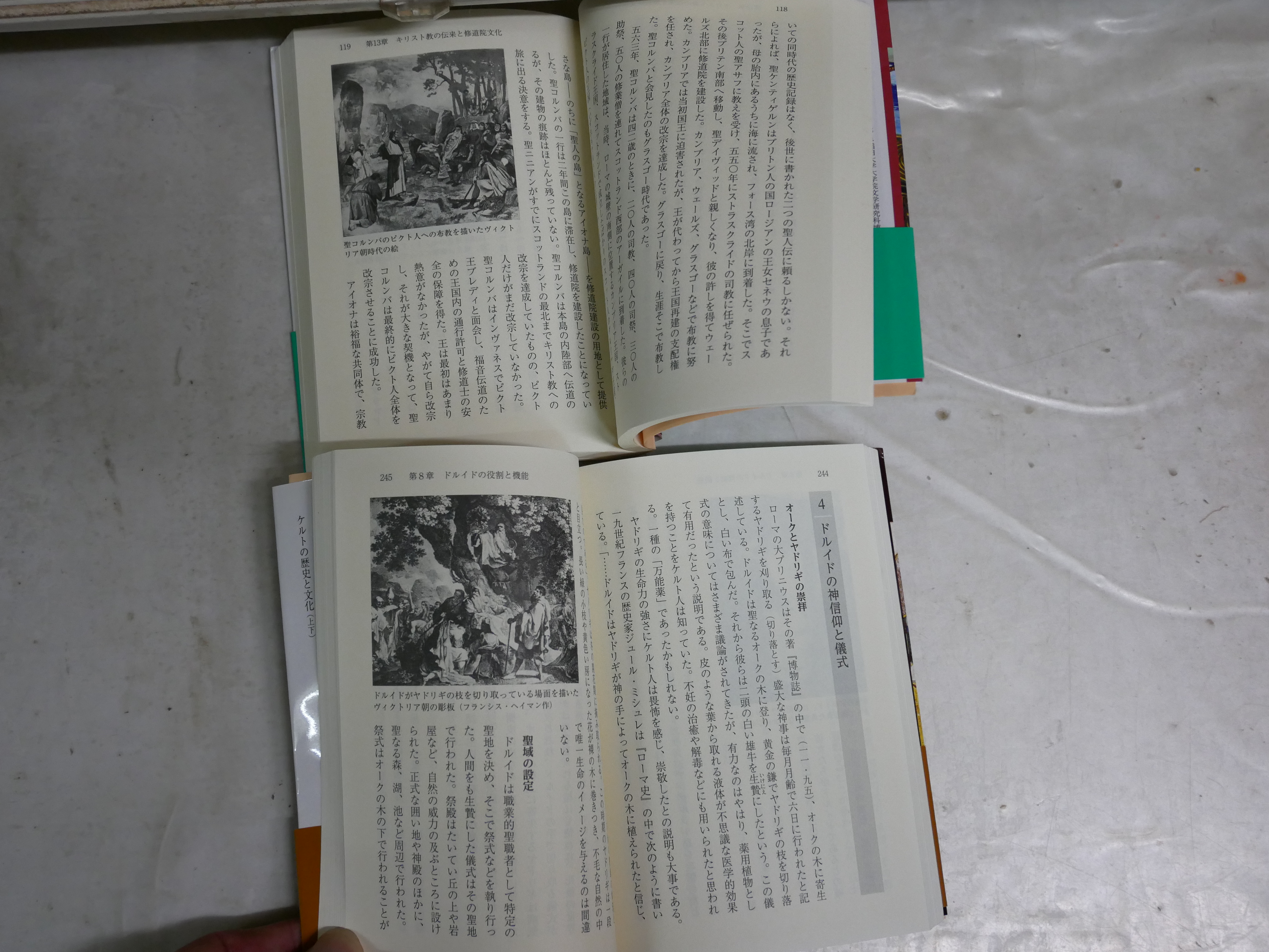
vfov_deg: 39.7
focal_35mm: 36
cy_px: 476
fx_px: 1320
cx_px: 634
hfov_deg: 51.4
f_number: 4.2
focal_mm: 18
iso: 1250
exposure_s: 1/60
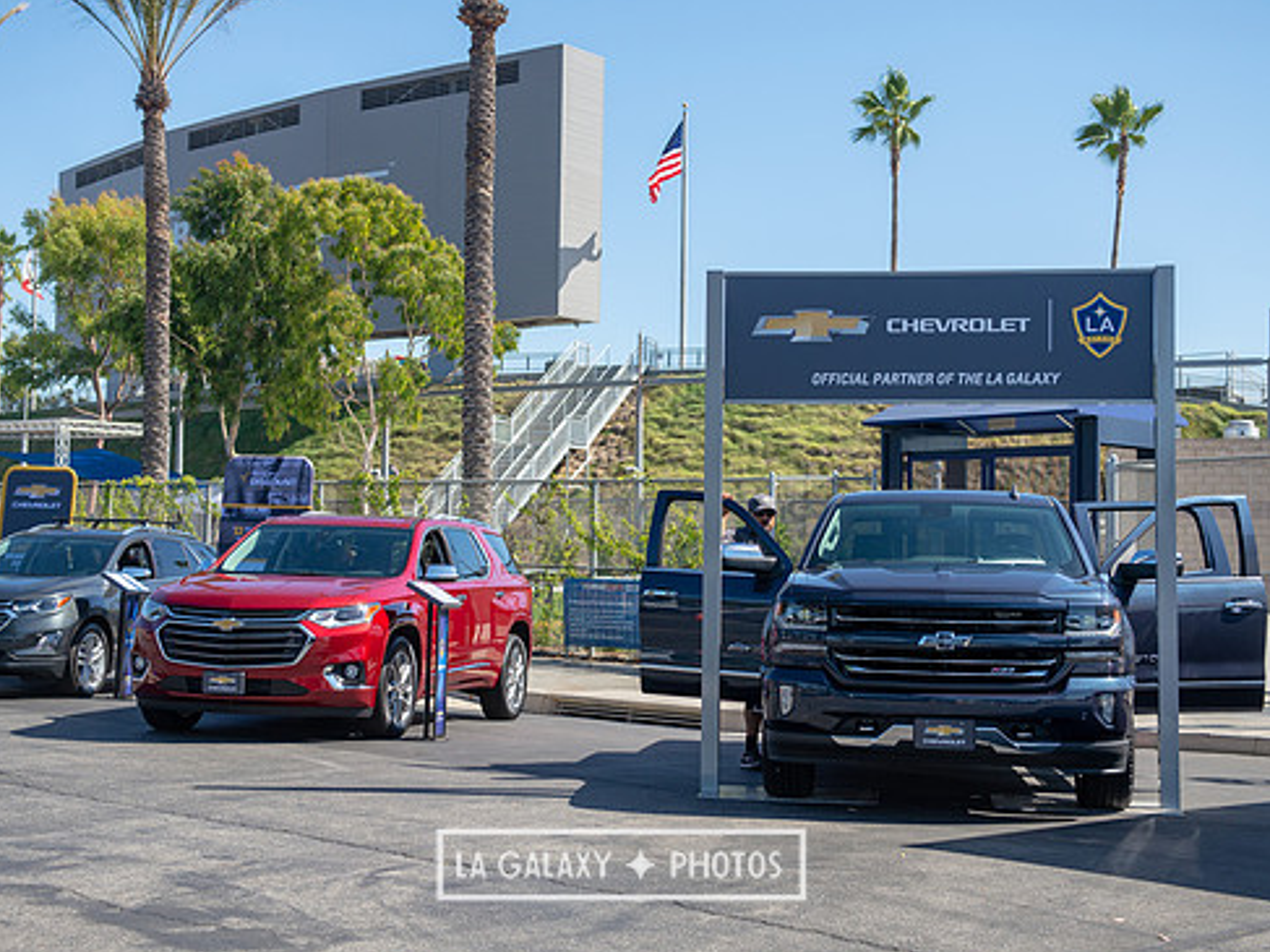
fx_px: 2017
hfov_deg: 34.9
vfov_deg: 26.5
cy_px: 473
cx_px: 621
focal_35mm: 55
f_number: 4
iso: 250
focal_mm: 48
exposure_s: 1/2500
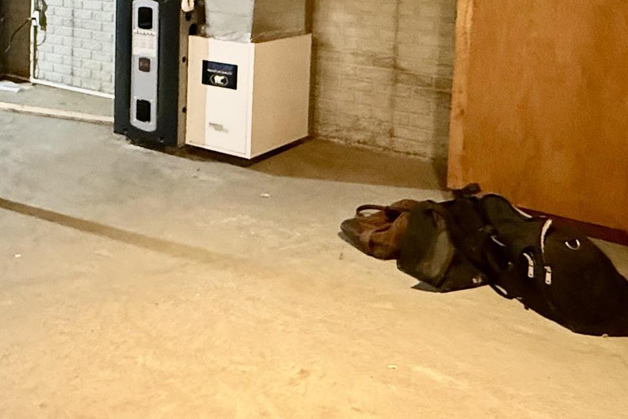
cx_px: 69
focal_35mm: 43
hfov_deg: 41.9
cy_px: -1
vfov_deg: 29.2
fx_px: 750
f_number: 2.2
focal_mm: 2.22
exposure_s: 1/40
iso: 1250
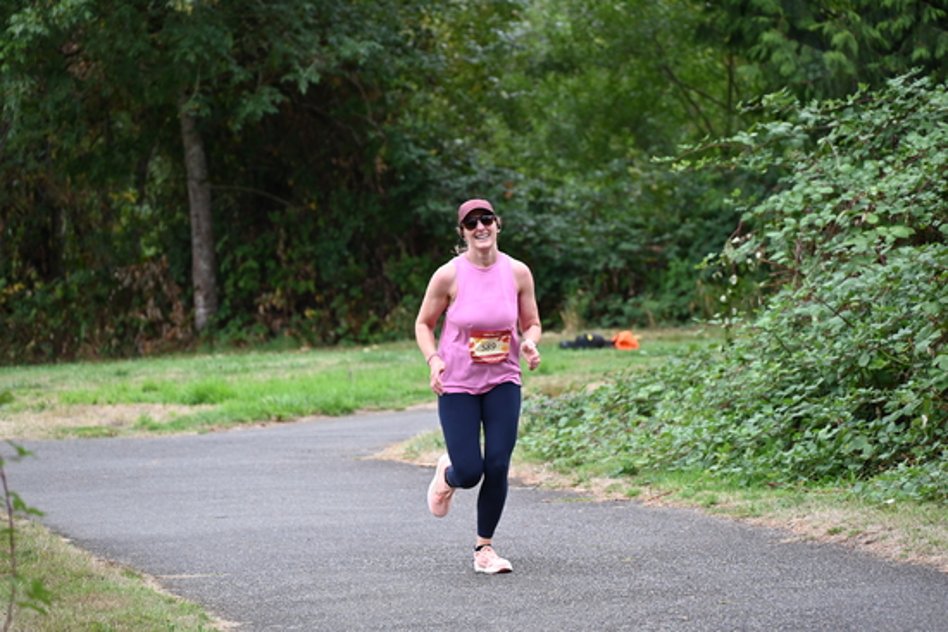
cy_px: 316
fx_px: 5268
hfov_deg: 10.3
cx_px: 474
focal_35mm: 200
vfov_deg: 6.9
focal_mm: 200
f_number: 6.3
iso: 450
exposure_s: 1/250
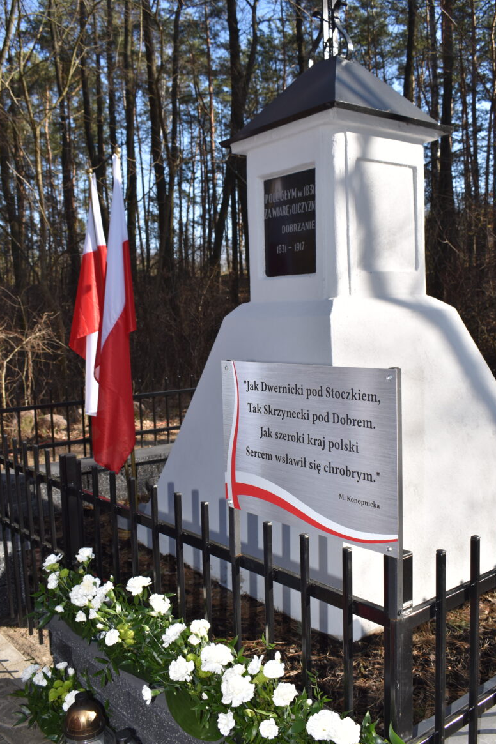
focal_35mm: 34
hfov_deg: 38.9
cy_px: 368
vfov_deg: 55.8
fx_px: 703
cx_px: 246
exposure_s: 1/200
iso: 100
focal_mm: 22
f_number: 7.1
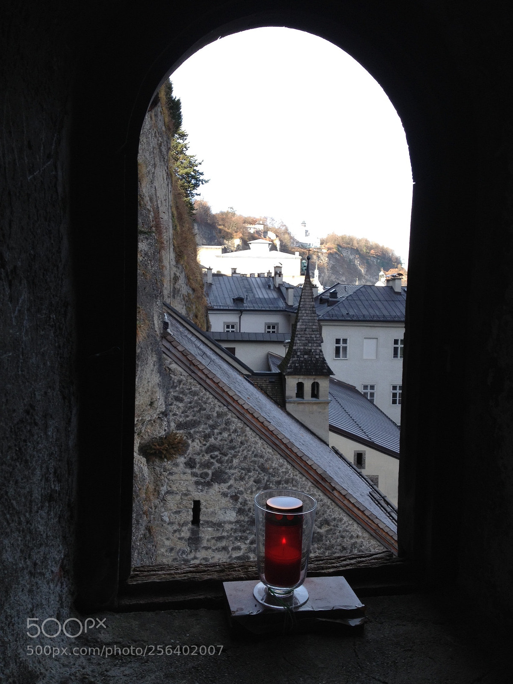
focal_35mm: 35
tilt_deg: -4.6
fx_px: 692
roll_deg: -0.5
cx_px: 256
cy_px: 342
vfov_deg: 52.6
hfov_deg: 40.7
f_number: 2.4
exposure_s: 1/332
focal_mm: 4.28
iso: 50
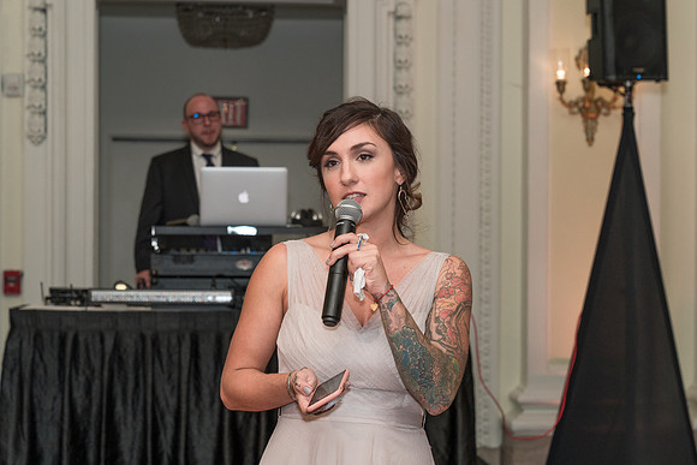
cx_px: 365
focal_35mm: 74
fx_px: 1436
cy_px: 244
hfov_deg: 27.3
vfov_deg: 18.4
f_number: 5.6
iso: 1000
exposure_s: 1/160
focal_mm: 70
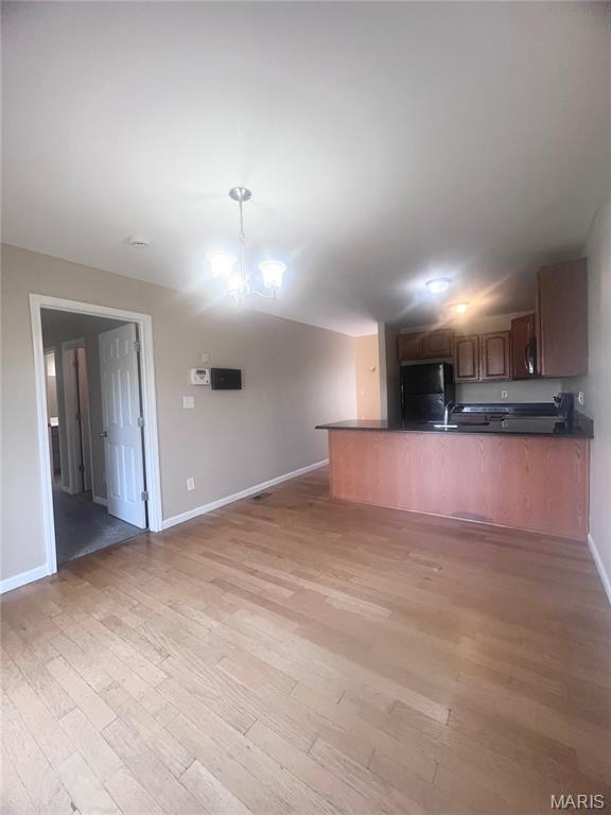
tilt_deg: -1.5
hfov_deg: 89.9
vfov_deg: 106.2
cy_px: 408
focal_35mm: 13
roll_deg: +1.9
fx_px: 306
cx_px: 306
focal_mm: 1.57
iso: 125
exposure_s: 1/99
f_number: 1.8
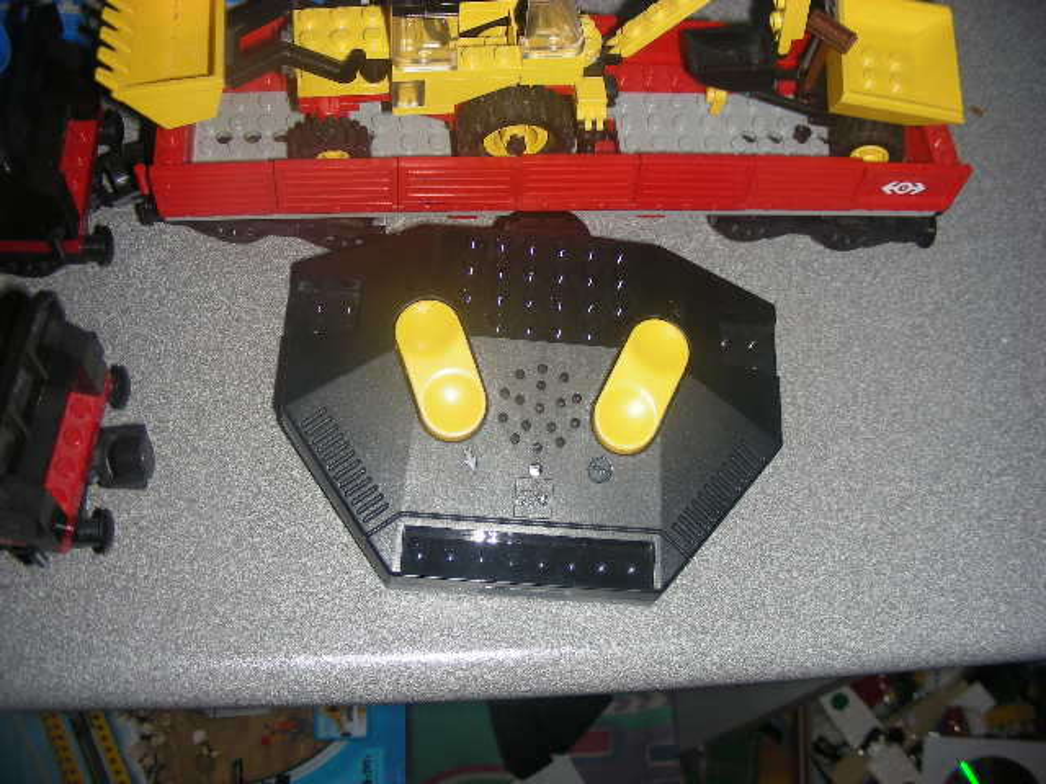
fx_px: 1148
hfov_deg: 49.0
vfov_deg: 37.7
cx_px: 523
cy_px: 392
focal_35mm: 38
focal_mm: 6.3
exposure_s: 1/60
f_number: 3.5
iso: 50
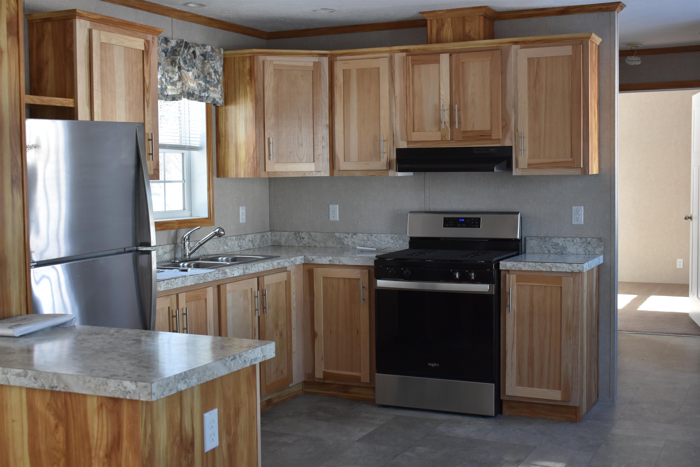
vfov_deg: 28.9
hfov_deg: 42.3
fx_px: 904
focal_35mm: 46
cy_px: 234
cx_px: 350
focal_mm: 31
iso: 800
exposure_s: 1/160
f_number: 6.3
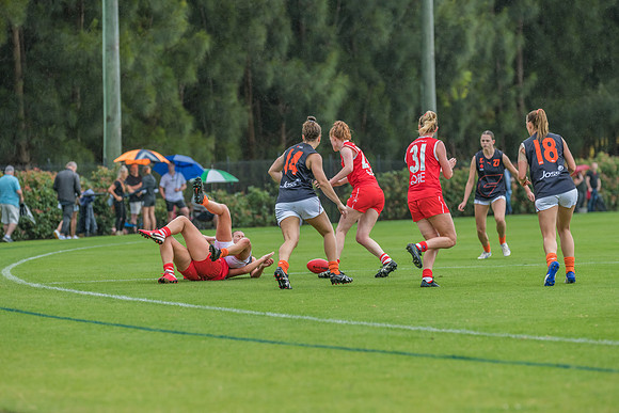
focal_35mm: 196
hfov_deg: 10.5
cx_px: 310
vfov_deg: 7.0
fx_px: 3371
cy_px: 206
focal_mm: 195
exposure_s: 1/1250
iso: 800
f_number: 4.5
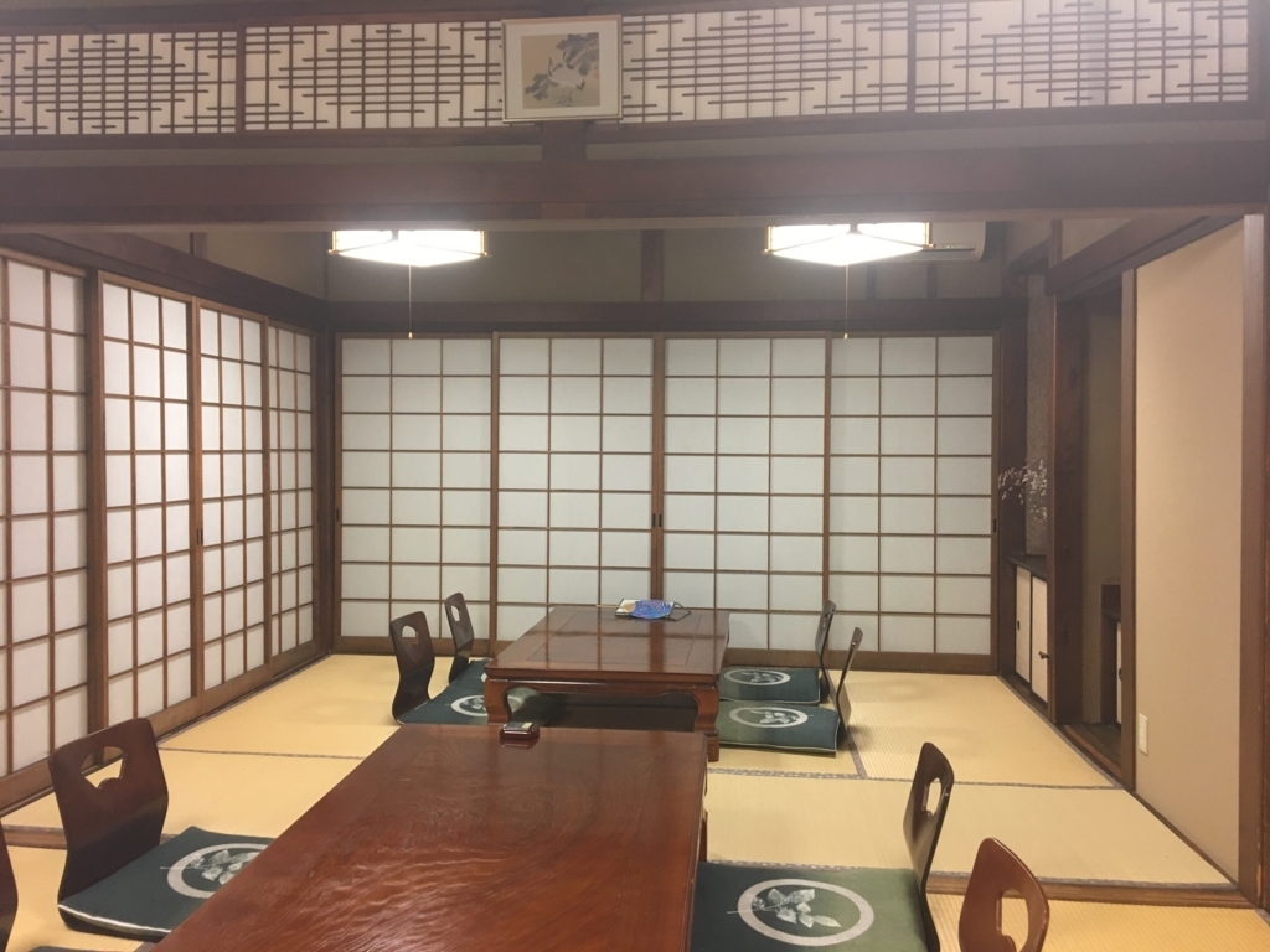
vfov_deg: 48.2
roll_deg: -0.5
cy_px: 476
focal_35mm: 29
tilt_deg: -2.8
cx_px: 635
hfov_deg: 61.7
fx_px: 1064
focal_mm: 4.15
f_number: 2.2
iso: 100
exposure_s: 1/30
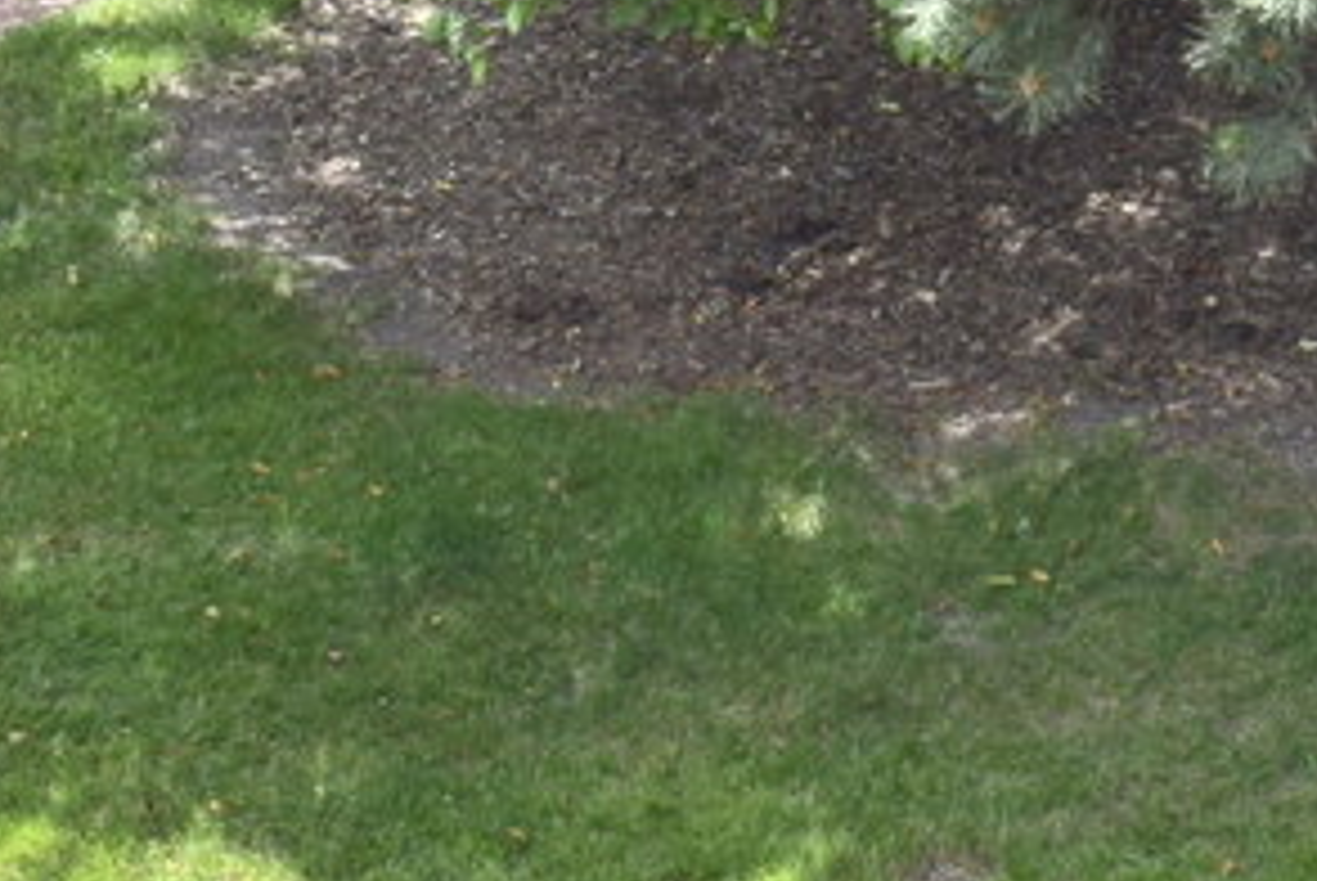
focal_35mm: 257
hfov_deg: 7.6
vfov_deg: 5.2
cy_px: -1133
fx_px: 9402
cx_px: 2818
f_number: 10
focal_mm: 31
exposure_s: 1/200
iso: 400
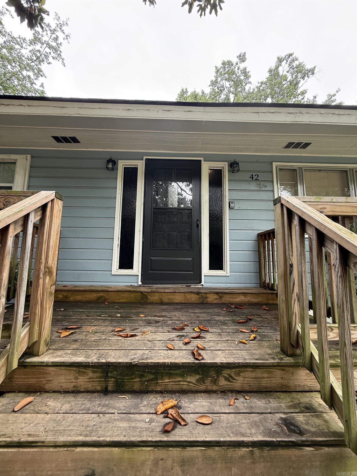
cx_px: 178
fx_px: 193
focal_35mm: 14
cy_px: 238
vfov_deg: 102.1
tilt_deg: +5.8
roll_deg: -1.9
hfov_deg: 85.7
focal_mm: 2.22
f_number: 2.2
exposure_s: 1/99
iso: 100
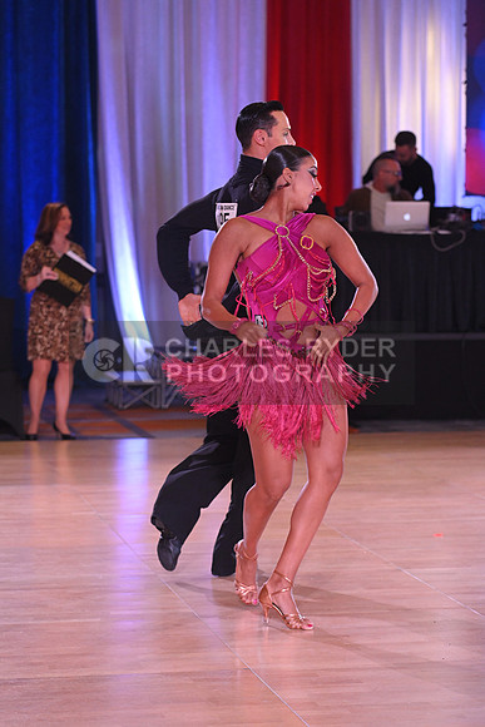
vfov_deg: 18.6
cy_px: 364
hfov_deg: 12.5
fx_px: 2221
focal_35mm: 110
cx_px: 242
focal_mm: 110
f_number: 4.5
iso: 2500
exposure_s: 1/320
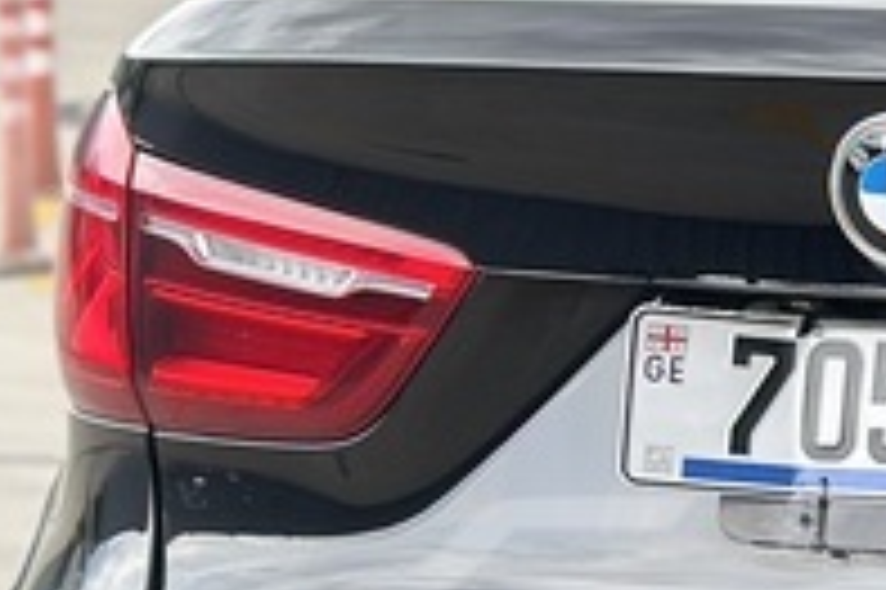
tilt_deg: -10.6
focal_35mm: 203
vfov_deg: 6.7
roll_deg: -1.0
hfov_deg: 9.5
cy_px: 590
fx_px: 4992
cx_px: 1736
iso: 80
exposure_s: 1/574
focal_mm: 6.86
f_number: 1.78
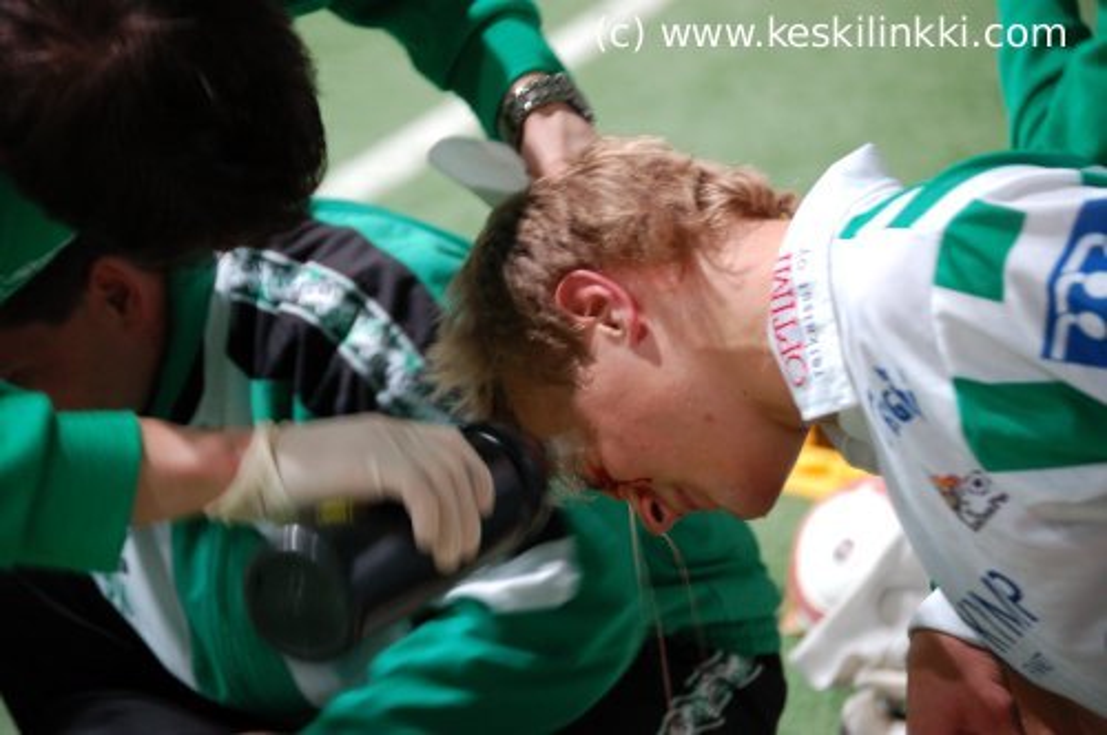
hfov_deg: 14.4
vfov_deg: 9.6
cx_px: 554
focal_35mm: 142
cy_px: 368
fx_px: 4376
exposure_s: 1/13
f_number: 4.8
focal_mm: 95
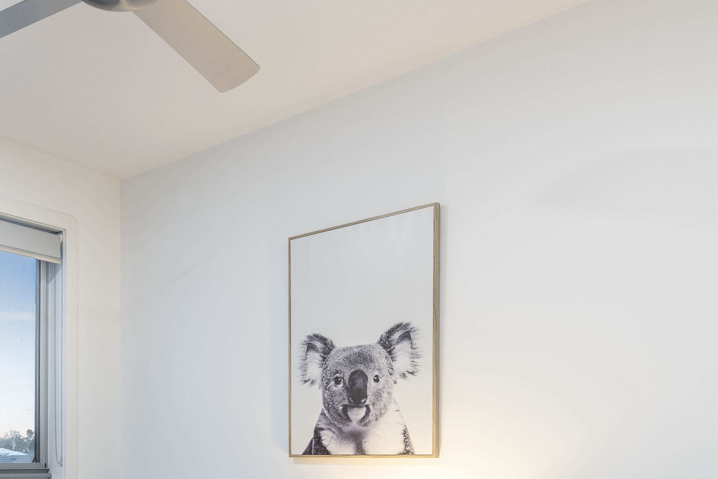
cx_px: 95
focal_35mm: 38
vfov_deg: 32.8
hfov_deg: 46.6
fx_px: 758
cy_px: 453
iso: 160
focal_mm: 14
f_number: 6.3
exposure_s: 1/8
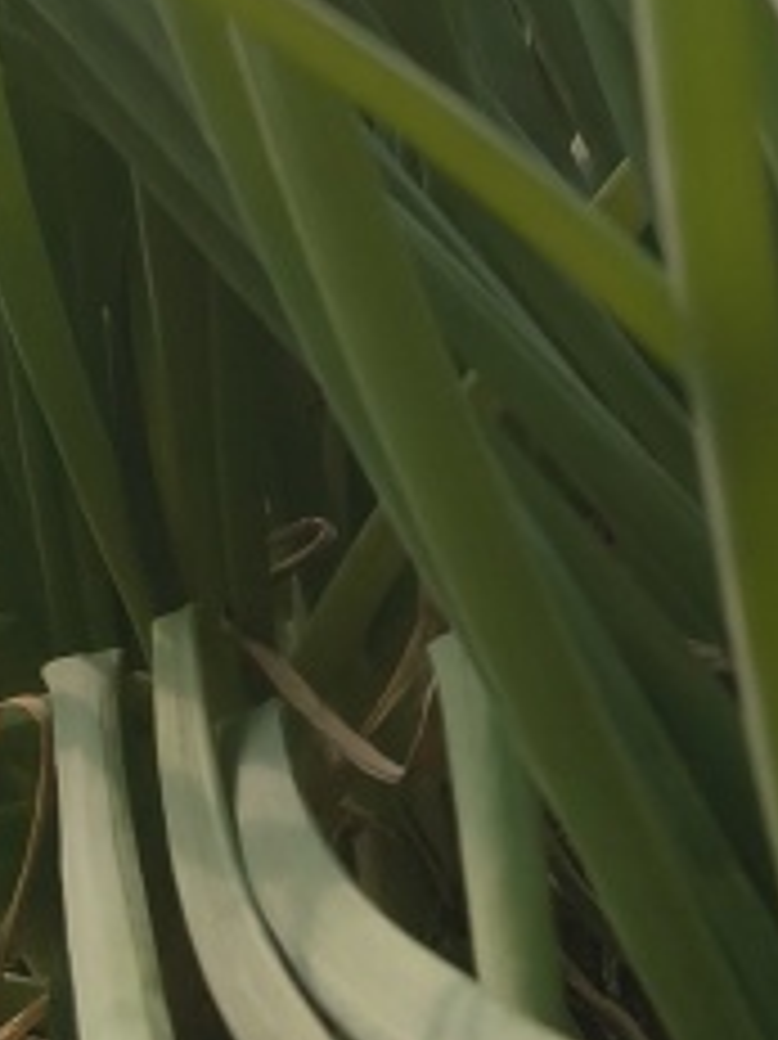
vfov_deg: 15.4
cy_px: -795
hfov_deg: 13.3
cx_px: 616
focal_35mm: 111
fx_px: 3329
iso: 64
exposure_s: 1/4971
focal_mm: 5.59
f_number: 1.8
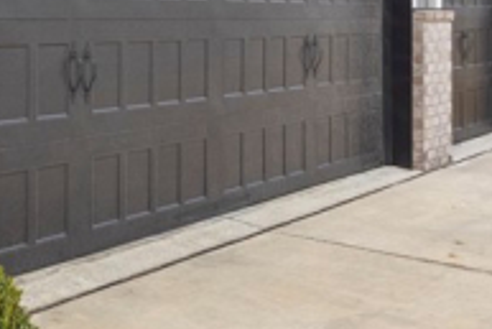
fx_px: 848
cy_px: 18
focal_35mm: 62
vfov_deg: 21.3
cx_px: -96
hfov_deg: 28.3
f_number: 11
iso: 400
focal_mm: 16
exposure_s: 1/160
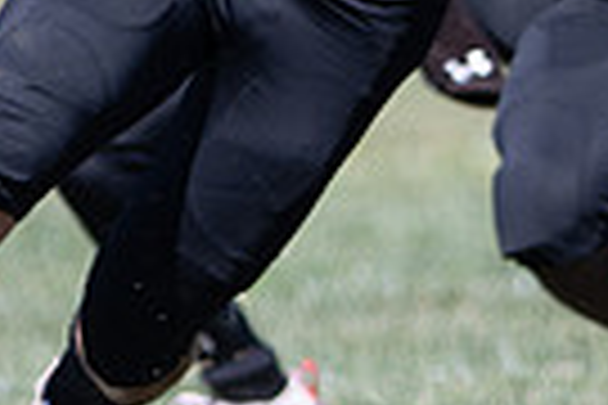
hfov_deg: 0.8
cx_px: 591
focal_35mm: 2443
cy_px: -83
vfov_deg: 0.6
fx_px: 41256
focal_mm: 300
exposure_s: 1/1600
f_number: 2.8
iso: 140
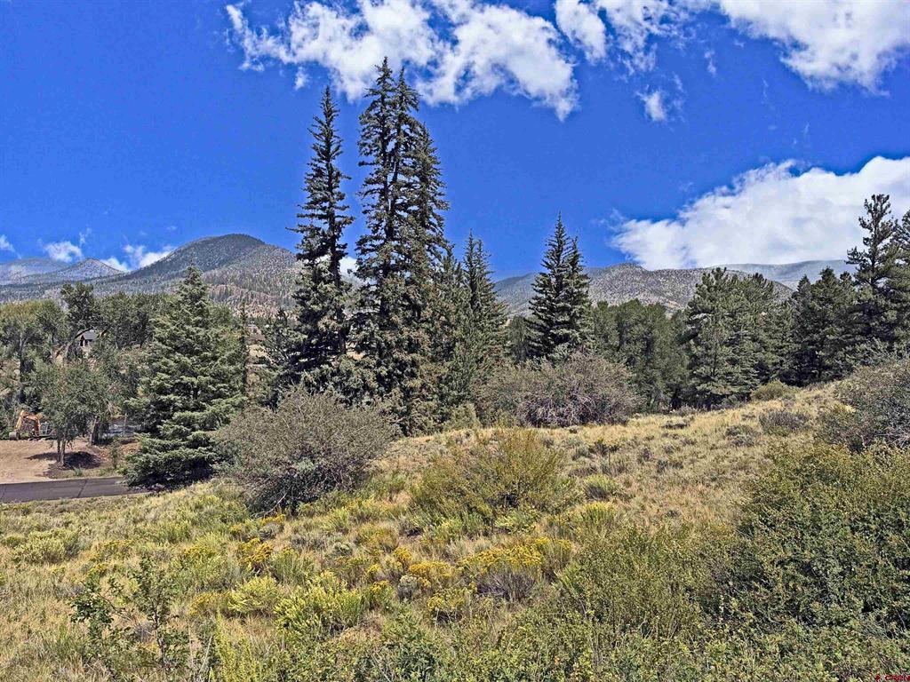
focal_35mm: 24
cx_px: 455
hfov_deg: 71.6
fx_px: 631
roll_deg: -0.1
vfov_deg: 56.8
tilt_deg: -2.7
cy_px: 341
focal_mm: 6.76
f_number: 1.78
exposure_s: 1/5319
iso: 80
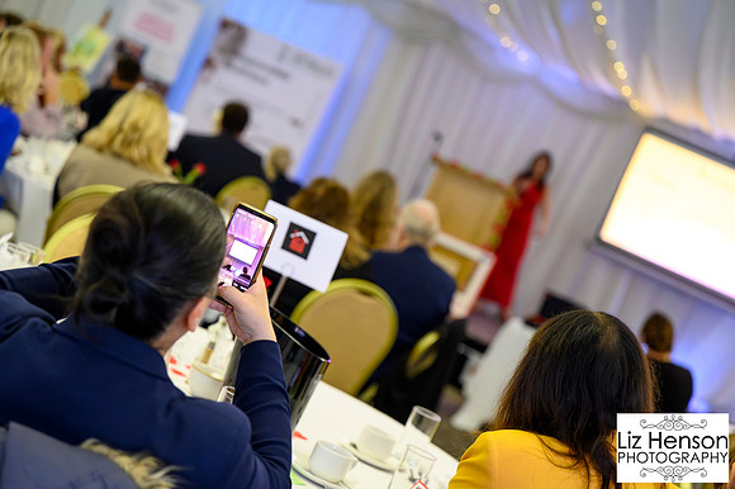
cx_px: 368
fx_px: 1428
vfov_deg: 19.4
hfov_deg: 28.9
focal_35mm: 70
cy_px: 244
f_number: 3.2
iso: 12800
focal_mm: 70
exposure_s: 1/200
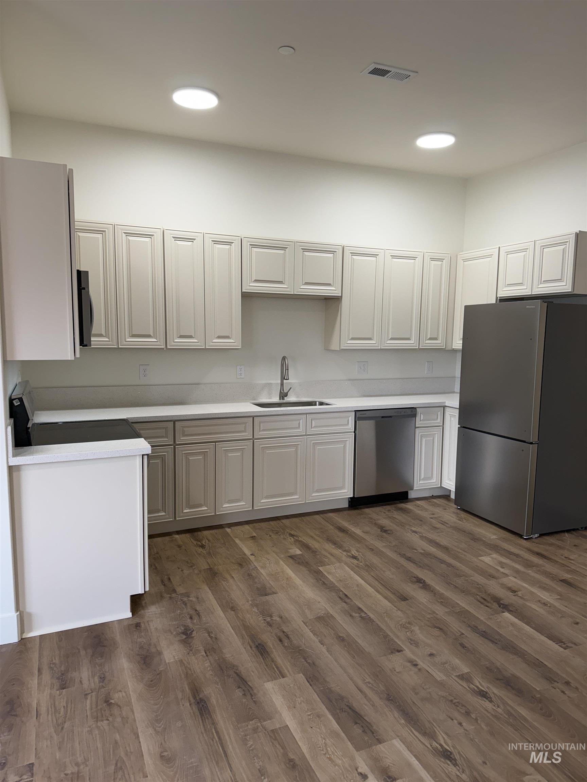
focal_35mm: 24
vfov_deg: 71.6
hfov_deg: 56.8
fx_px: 543
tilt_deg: -6.8
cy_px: 391
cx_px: 294
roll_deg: -0.5
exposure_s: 1/120
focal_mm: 6.76
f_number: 1.78
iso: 125
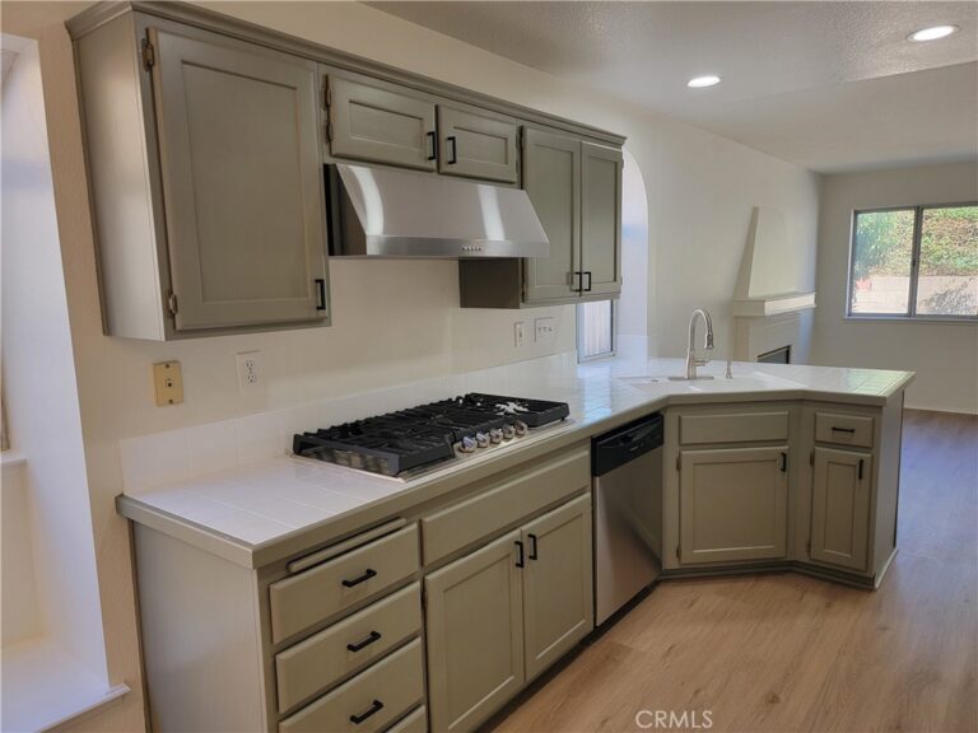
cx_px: 489
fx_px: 678
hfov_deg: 71.6
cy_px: 366
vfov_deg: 56.8
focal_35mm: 24
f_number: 1.8
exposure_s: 1/120
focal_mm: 6.7
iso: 80
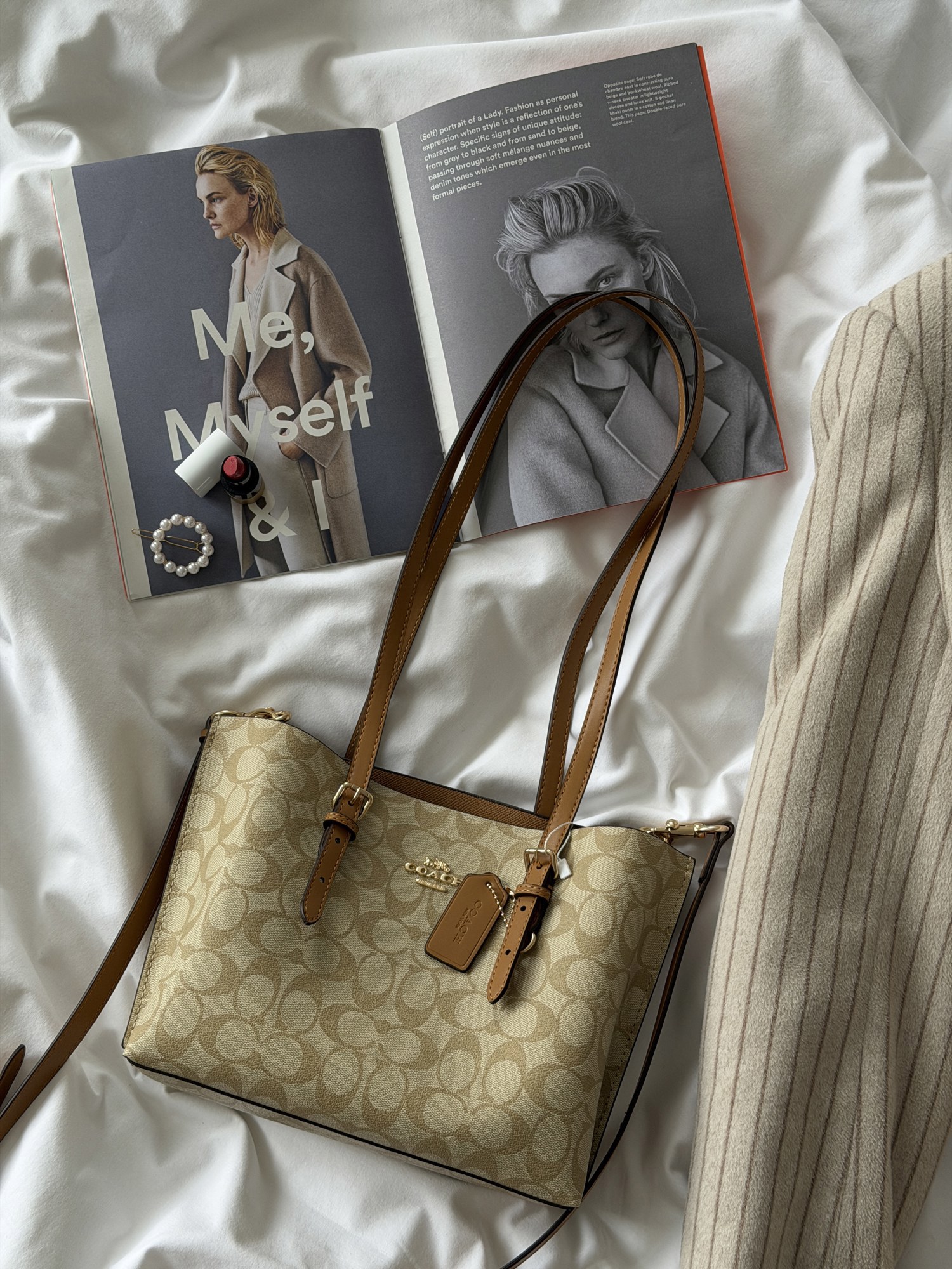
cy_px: 634
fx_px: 1760
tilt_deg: -81.5
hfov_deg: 30.3
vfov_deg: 39.7
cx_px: 476
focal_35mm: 48
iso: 50
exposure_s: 1/121
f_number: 1.78
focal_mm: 6.76
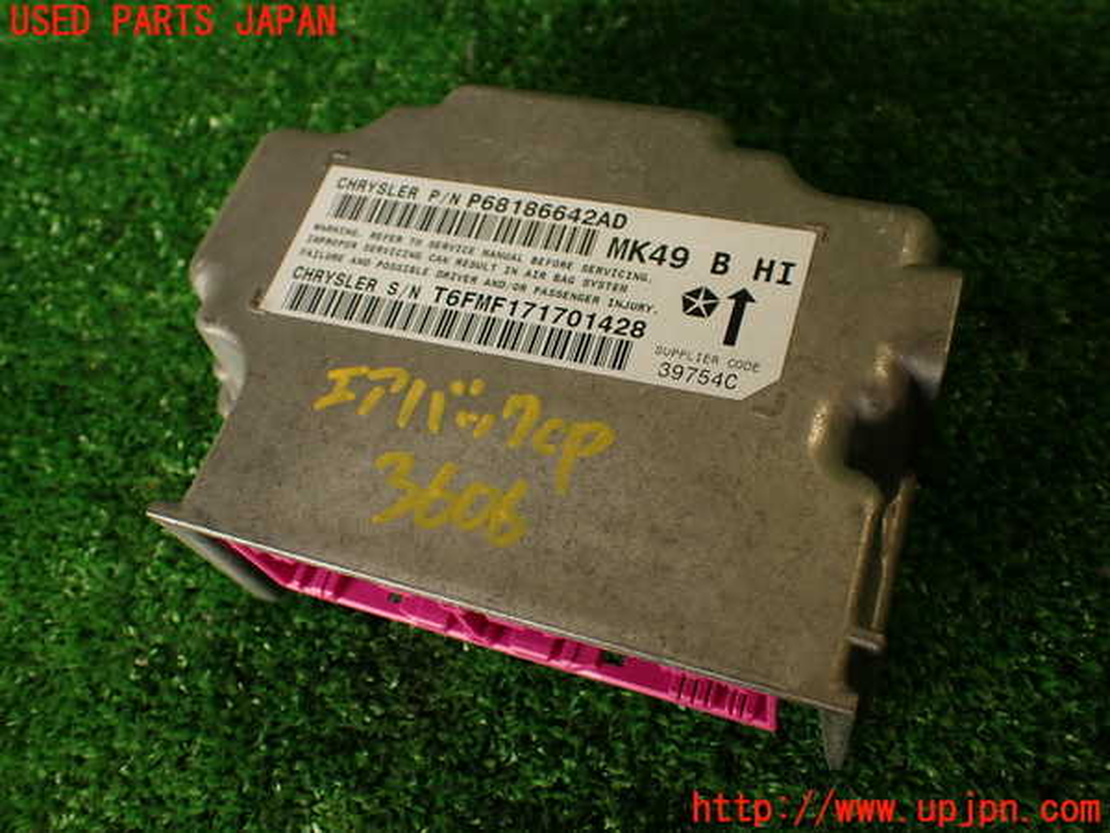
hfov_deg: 56.8
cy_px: 416
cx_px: 555
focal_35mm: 32
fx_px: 1026
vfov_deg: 44.2
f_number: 2.4
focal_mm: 5.79
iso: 125
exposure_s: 1/60
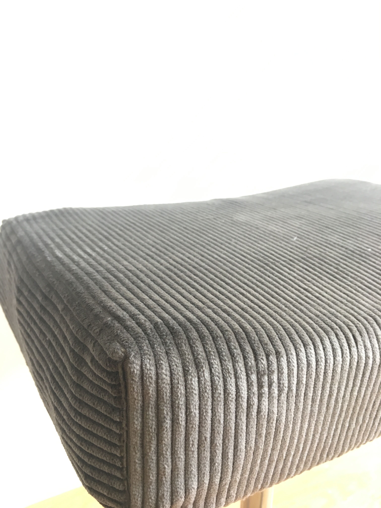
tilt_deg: -18.6
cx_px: 190
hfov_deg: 48.2
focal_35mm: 29
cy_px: 254
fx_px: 426
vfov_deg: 61.7
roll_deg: -1.9
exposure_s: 1/33
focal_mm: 4.15
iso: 64
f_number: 2.2
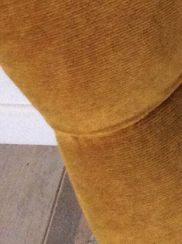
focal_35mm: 115
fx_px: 808
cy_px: -117
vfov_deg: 15.8
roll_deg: -2.1
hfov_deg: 12.0
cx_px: 313
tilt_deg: -32.9
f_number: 2.4
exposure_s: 1/25
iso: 200
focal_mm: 3.3
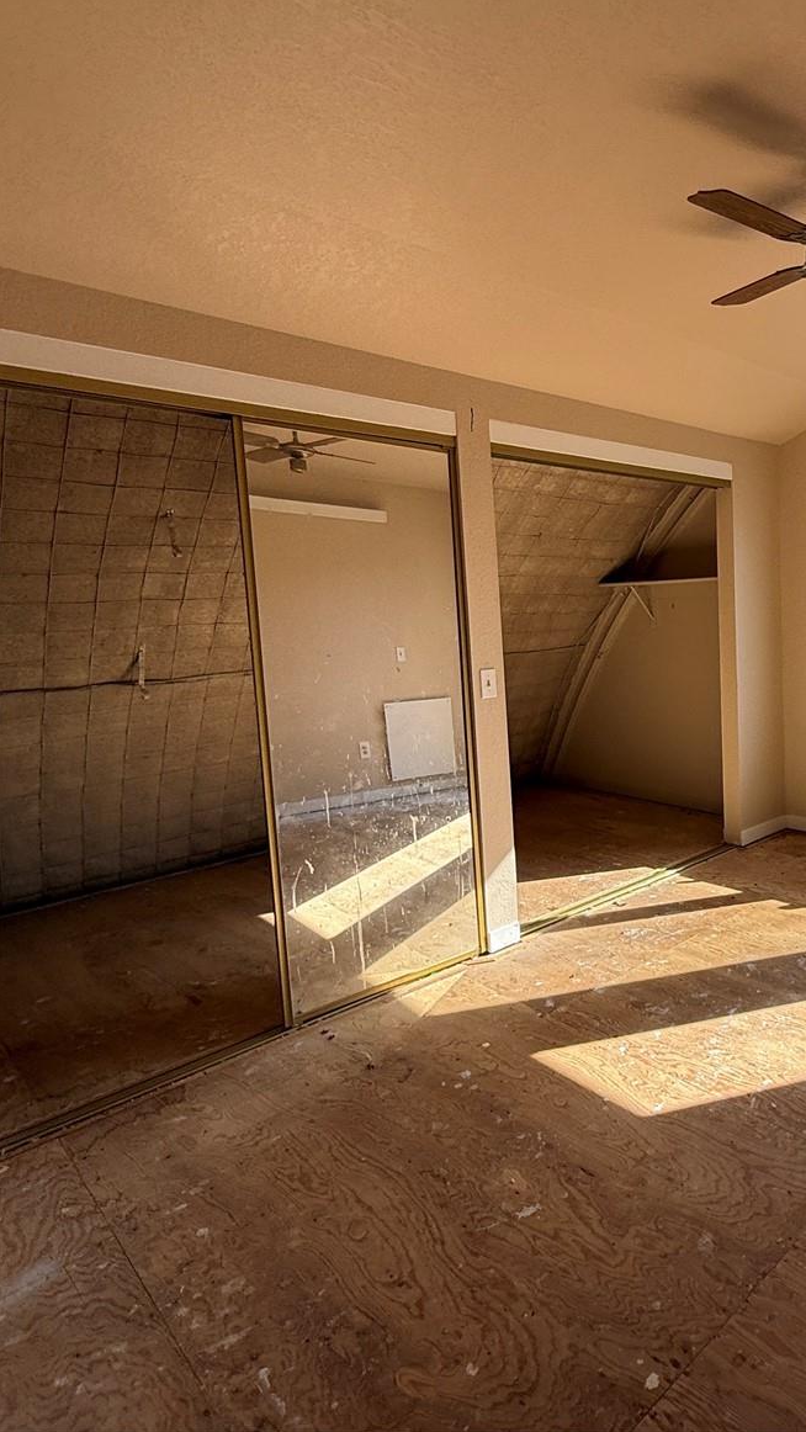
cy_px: 695
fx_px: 798
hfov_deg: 48.6
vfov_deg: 83.8
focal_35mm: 21
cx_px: 707
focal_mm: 2.22
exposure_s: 1/196
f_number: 2.2
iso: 50
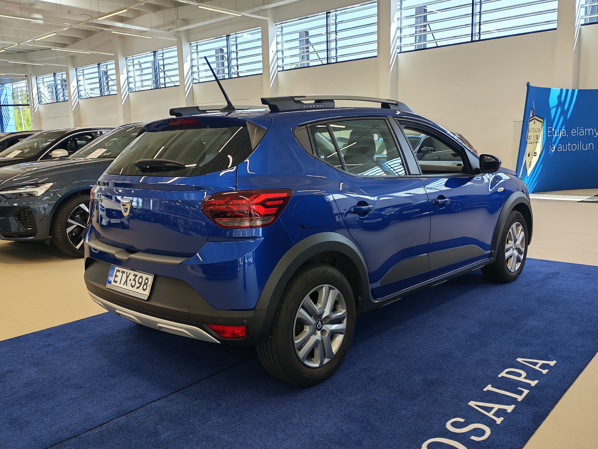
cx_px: 299
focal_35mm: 32
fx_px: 553
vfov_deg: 44.2
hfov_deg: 56.8
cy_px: 224
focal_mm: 6.12
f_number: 1.9
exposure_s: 1/100
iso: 100
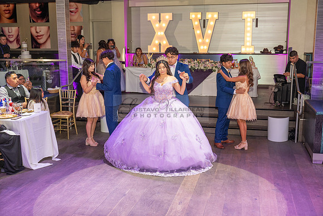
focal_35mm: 40
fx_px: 359
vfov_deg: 33.4
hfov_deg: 48.4
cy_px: 108
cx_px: 162
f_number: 3.5
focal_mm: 40
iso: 1000
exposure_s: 1/125
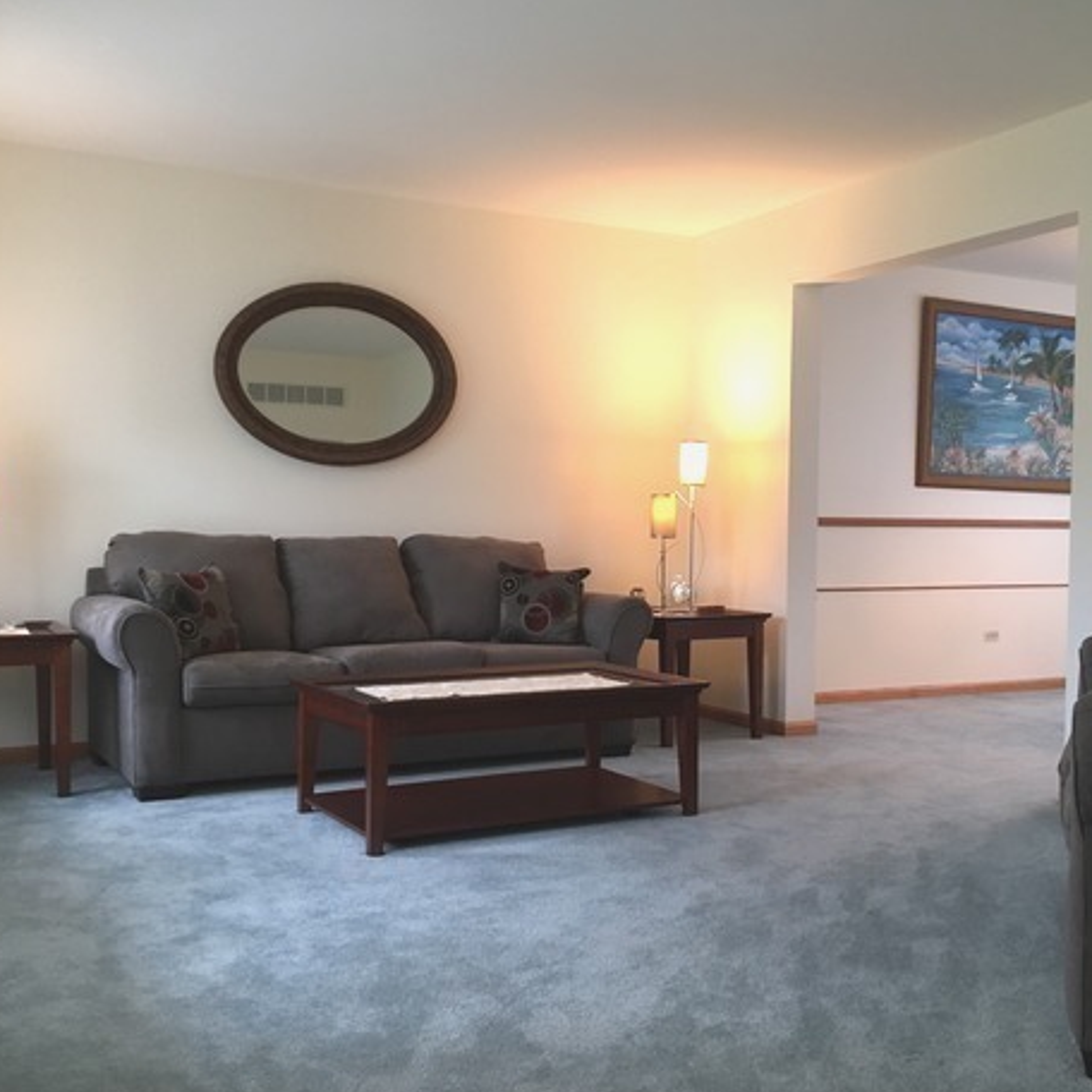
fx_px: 1285
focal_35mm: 36
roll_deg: -0.8
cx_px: 558
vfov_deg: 46.0
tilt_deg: -1.8
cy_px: 572
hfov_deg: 46.0
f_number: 2.2
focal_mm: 4.15
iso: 100
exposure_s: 1/30
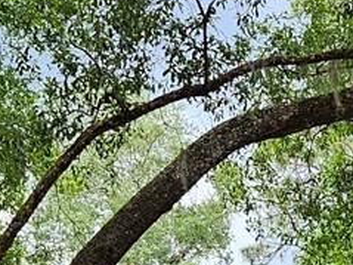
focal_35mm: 154
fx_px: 1570
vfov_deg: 9.2
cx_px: 142
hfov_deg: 12.8
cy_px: 463
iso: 25
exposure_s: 1/479
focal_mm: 5.4
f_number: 1.8
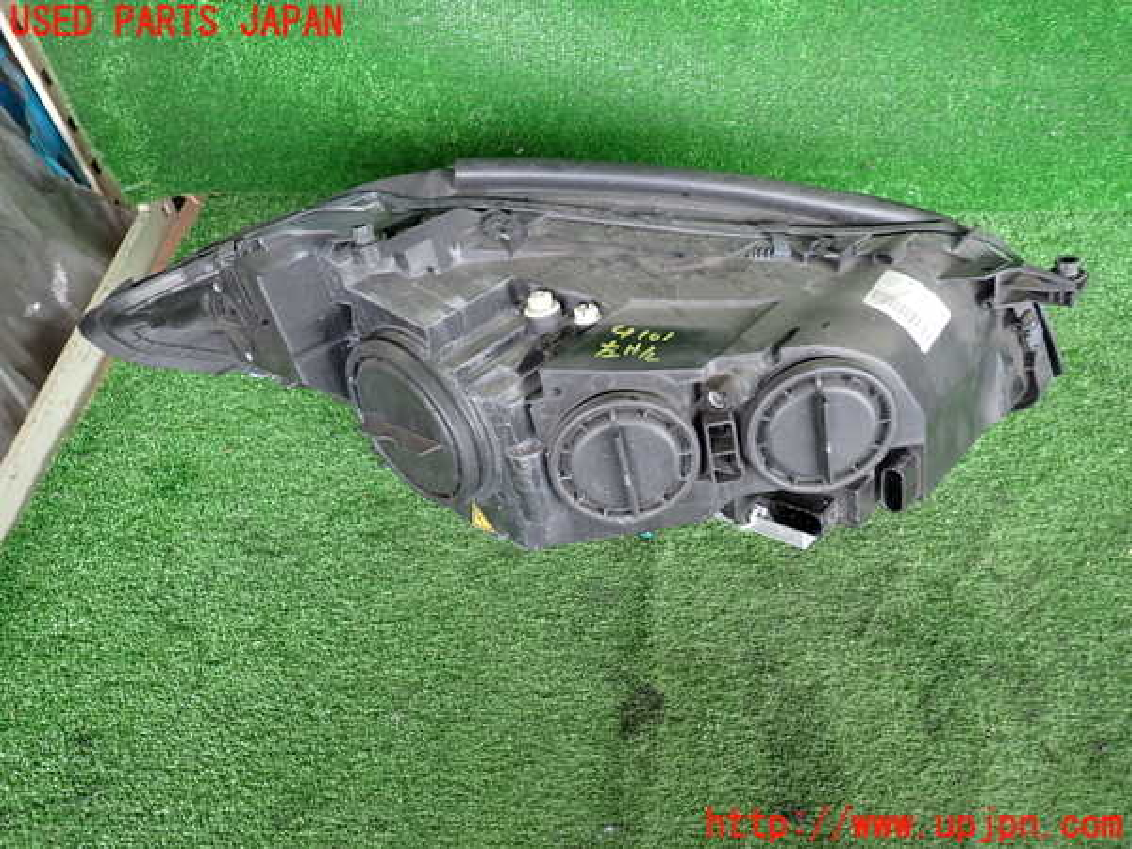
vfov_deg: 54.9
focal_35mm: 25
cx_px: 566
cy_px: 424
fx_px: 818
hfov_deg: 69.4
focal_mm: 4.5
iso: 200
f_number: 2
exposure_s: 1/30
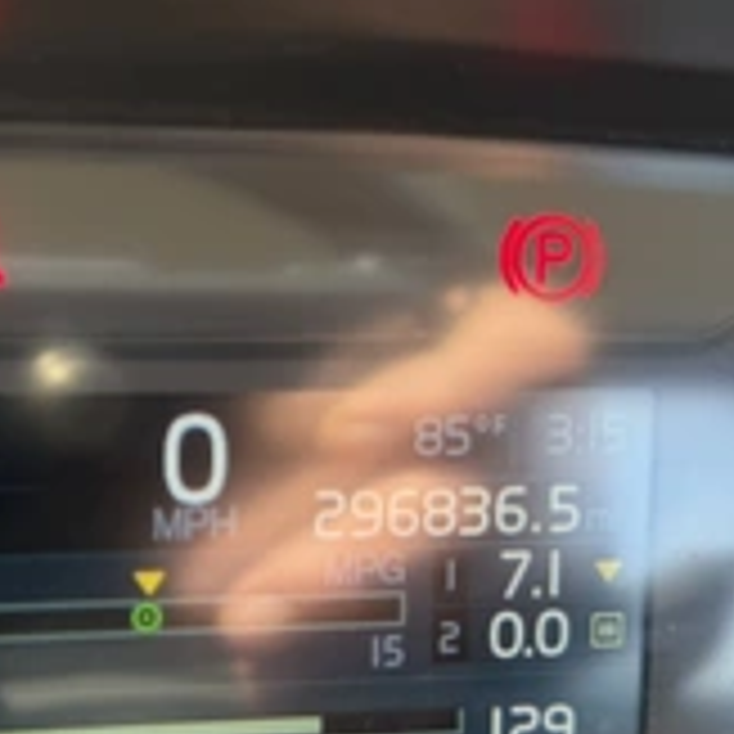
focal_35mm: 52
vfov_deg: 32.5
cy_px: 486
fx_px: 1247
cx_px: 86
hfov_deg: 31.4
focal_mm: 6.76
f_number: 1.78
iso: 80
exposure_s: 1/121
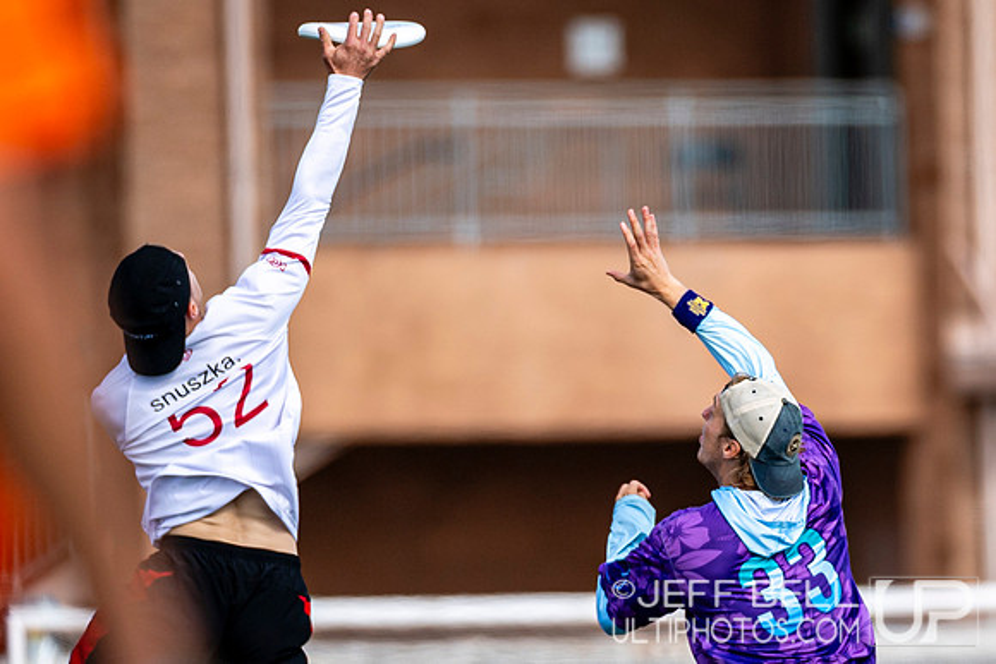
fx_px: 20660
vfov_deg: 1.8
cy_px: 503
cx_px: 885
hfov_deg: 2.8
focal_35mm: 747
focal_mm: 280
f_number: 3.2
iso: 100
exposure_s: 1/2000
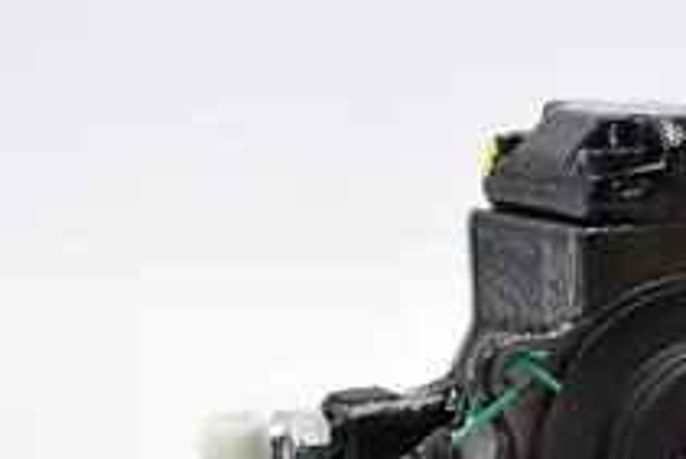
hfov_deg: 5.4
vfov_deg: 3.6
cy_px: 280
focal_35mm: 384
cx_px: 543
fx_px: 7322
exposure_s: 1/200
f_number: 3.2
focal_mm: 90
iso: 100
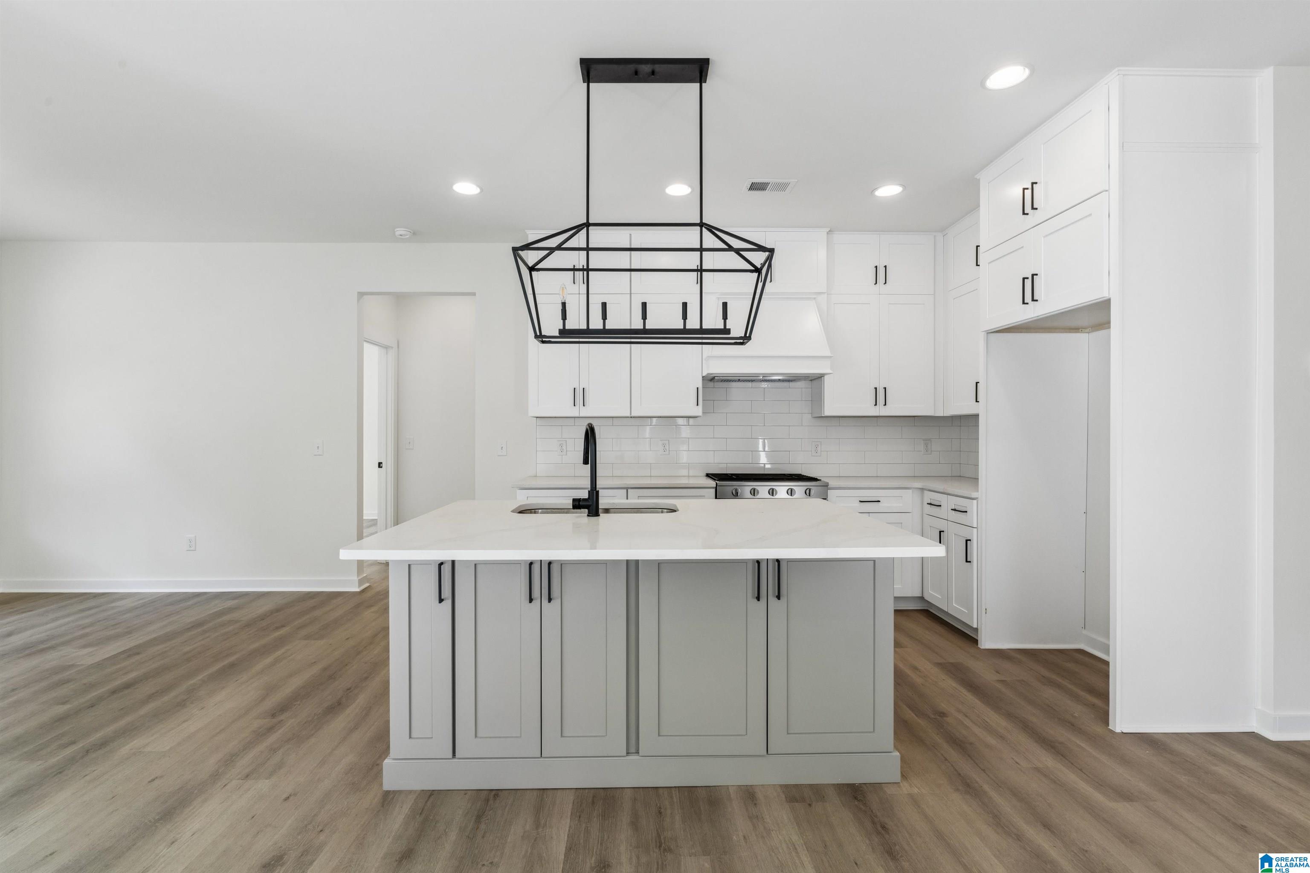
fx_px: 582
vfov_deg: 73.7
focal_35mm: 16
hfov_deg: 96.7
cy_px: 436
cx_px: 655
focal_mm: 16
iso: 400
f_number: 13
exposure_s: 1/25
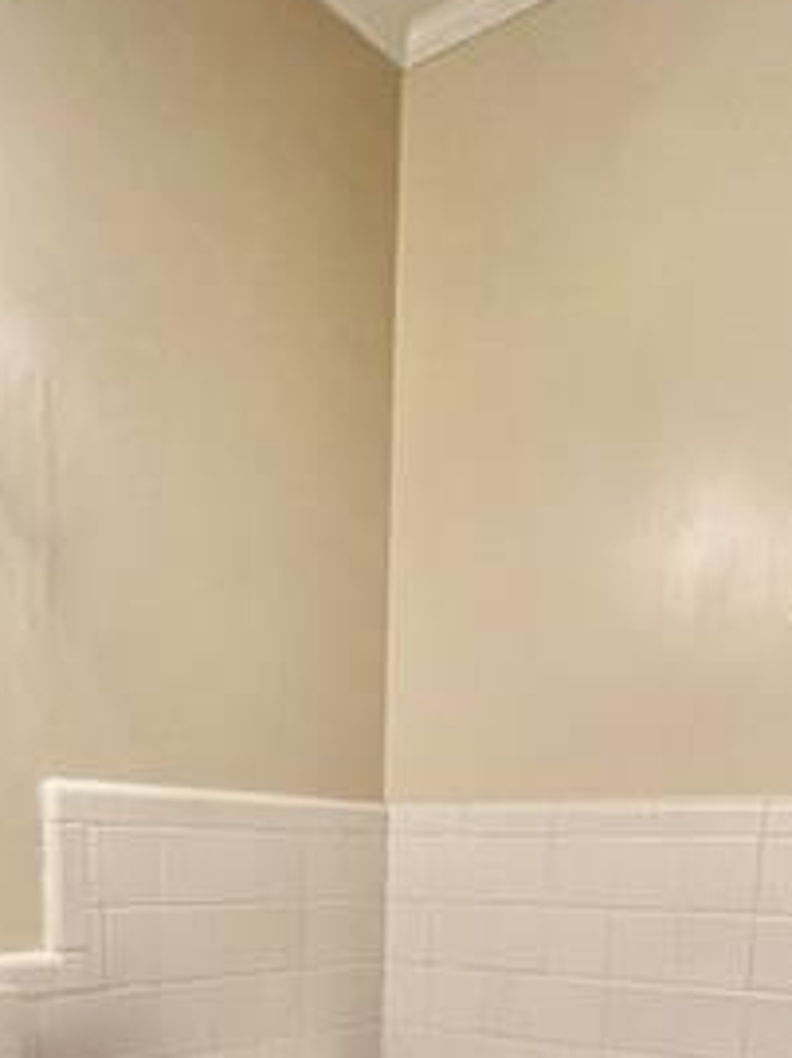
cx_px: 286
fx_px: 1131
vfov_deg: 42.8
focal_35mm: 37
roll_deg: -0.2
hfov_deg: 38.3
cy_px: 1070
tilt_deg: -9.6
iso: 250
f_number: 1.8
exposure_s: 1/120
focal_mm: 1.57
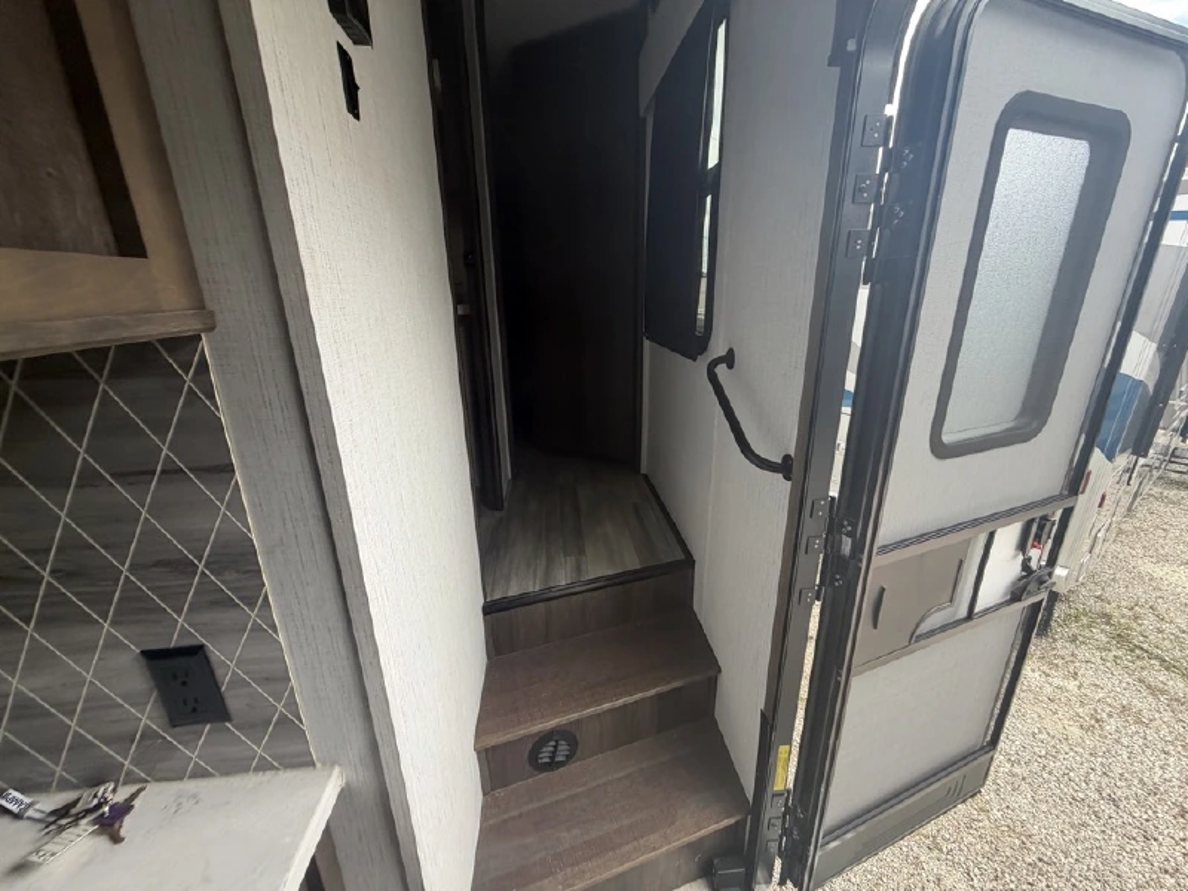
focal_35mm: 14
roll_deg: -0.8
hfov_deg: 102.1
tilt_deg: -17.2
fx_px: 480
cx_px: 594
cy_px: 446
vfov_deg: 85.7
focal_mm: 2.22
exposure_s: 1/121
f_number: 2.2
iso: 50
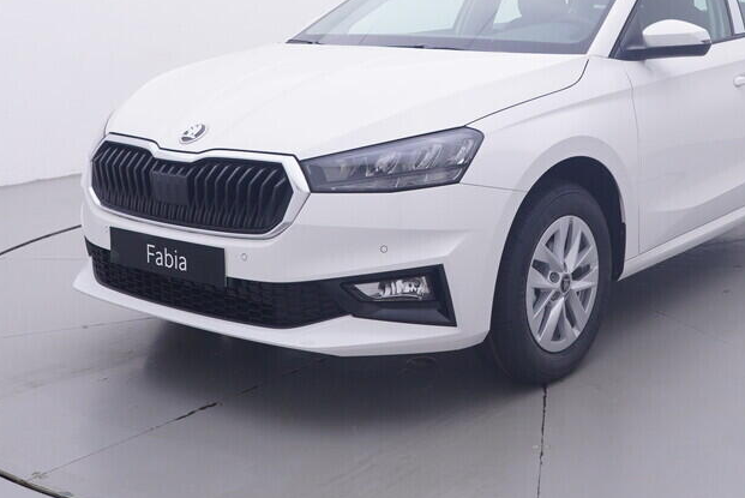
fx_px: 1080
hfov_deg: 37.2
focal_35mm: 52
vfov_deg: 25.2
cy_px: 53
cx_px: 551
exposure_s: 1/80
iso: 200
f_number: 5
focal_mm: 15
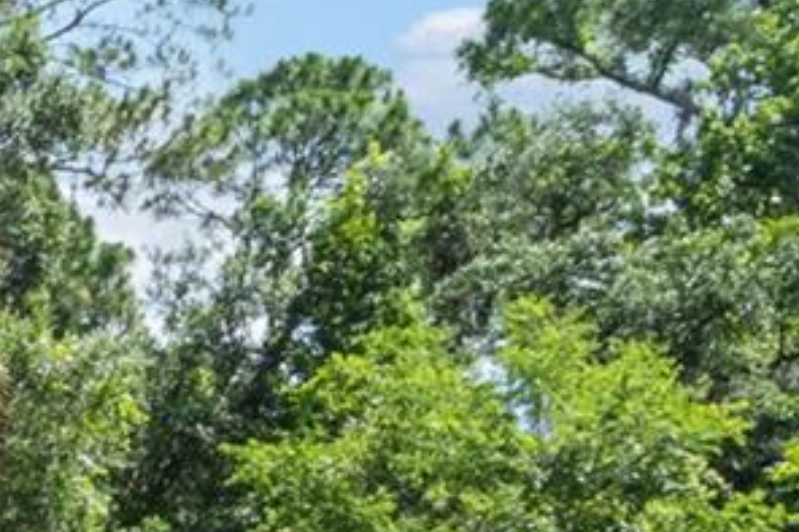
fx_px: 3238
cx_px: -1342
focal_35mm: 146
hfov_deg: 11.0
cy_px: 1356
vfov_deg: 8.4
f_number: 22
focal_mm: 27
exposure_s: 1/320
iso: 1600
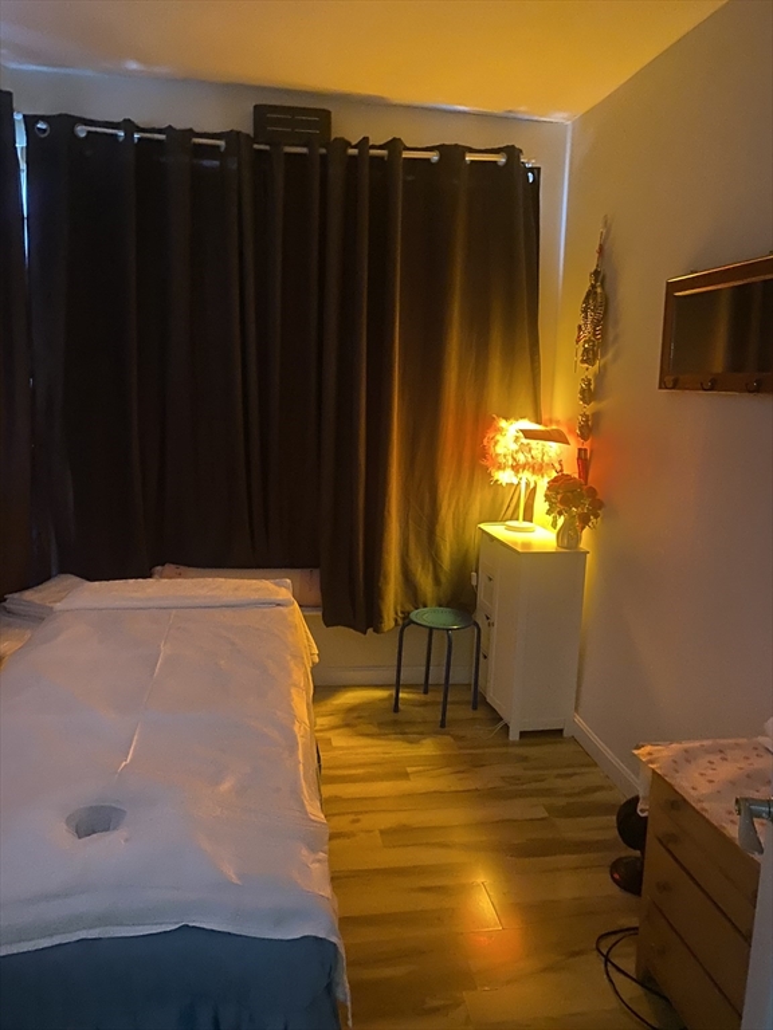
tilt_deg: -9.5
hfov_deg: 53.1
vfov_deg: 67.3
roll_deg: -1.9
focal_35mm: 26
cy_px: 515
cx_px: 386
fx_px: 774
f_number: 1.8
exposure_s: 1/8
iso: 500
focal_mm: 4.25
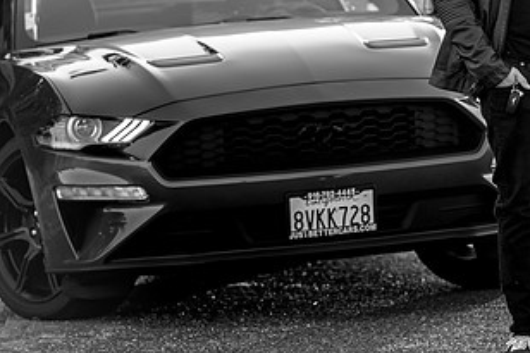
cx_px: 415
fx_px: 4296
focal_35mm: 292
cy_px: 70
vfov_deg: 4.7
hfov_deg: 7.1
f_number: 4
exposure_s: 1/200
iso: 125
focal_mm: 155
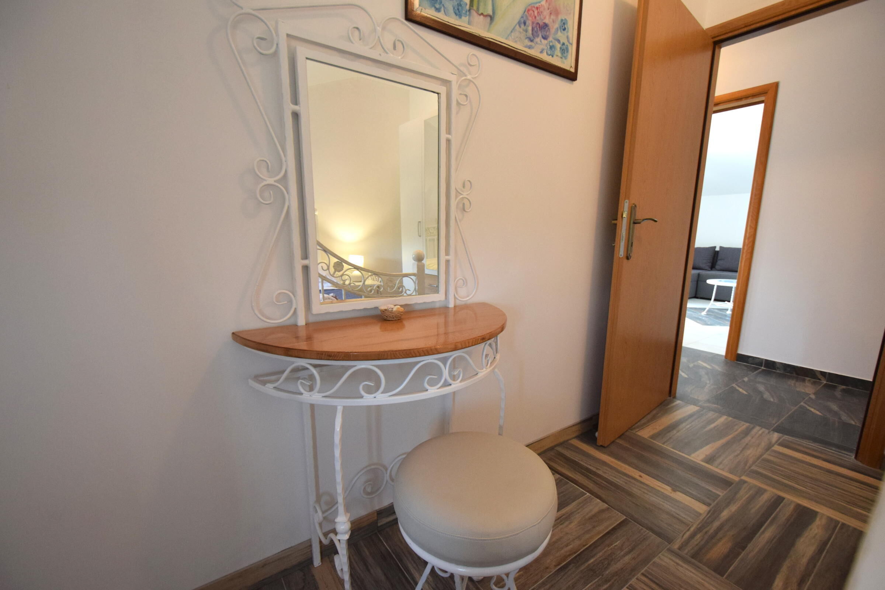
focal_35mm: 15
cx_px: 442
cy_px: 295
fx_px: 369
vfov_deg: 77.3
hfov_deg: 100.4
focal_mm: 10
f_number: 3.5
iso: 1400
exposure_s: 1/200
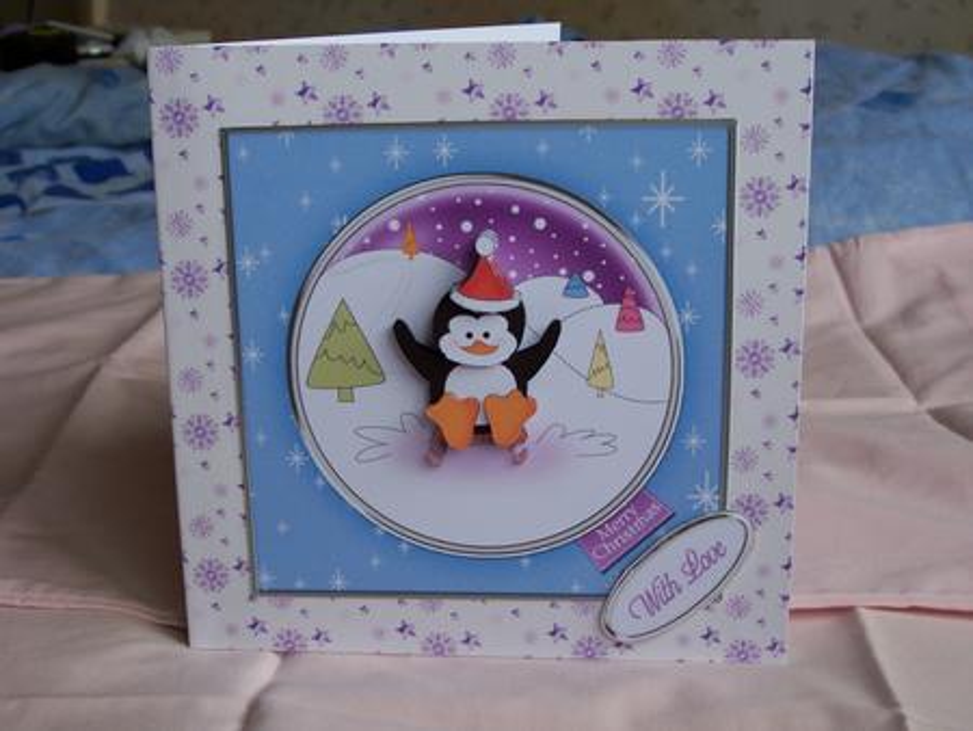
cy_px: 366
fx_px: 1491
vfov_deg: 27.5
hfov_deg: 36.2
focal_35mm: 53
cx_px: 486
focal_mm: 8.7
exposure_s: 1/199
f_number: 3.2
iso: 80
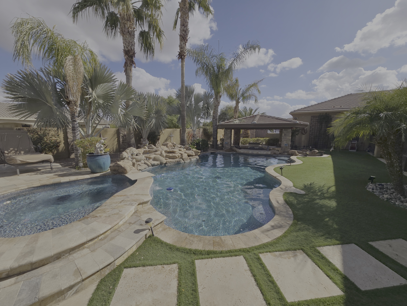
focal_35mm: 13
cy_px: 153
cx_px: 204
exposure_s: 1/2820
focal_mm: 2.2
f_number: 2.2
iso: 50
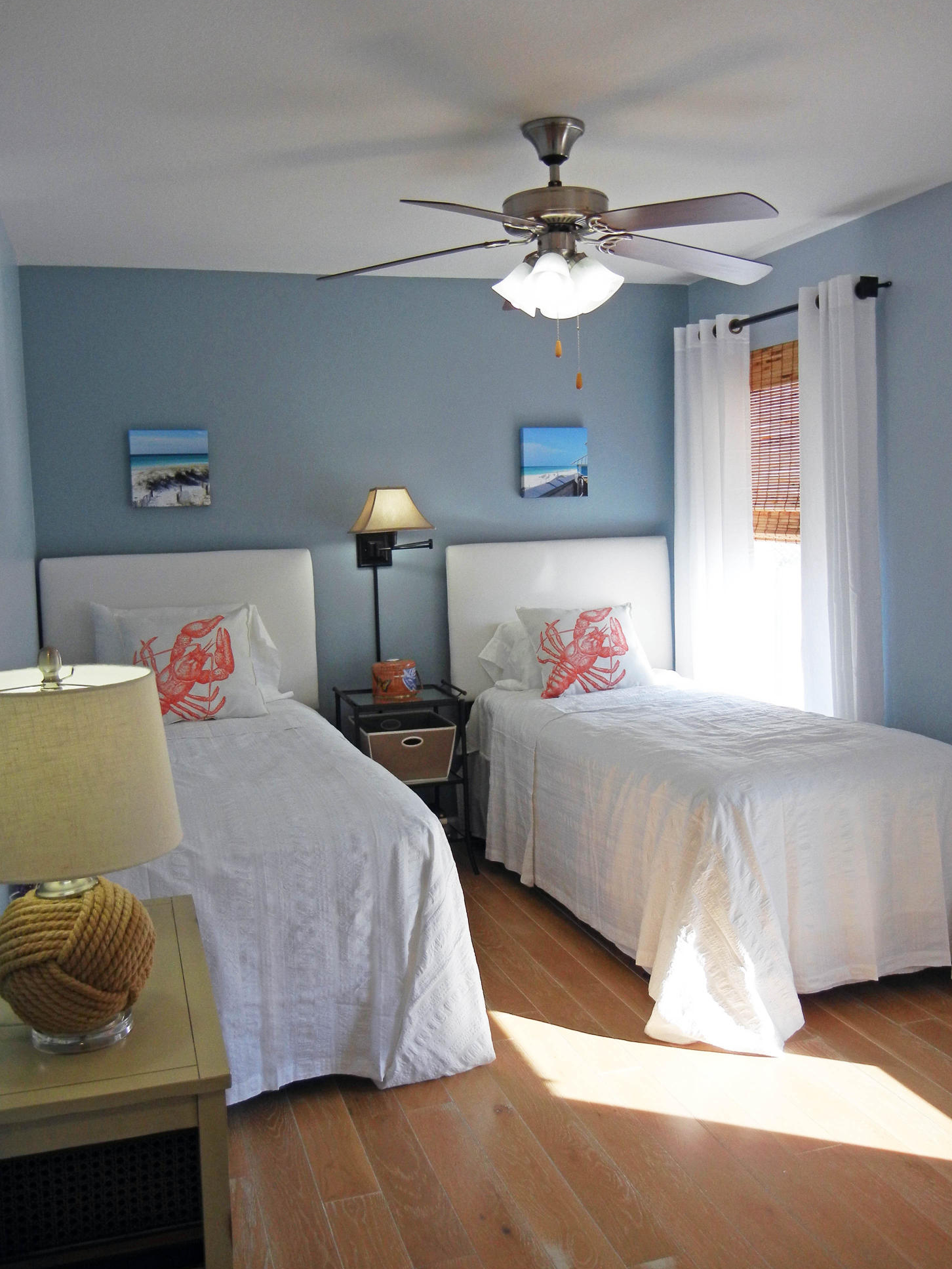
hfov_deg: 45.5
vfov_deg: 58.3
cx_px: 481
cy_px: 641
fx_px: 1136
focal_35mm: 31
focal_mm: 5.4
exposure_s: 1/234
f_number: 3.5
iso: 160
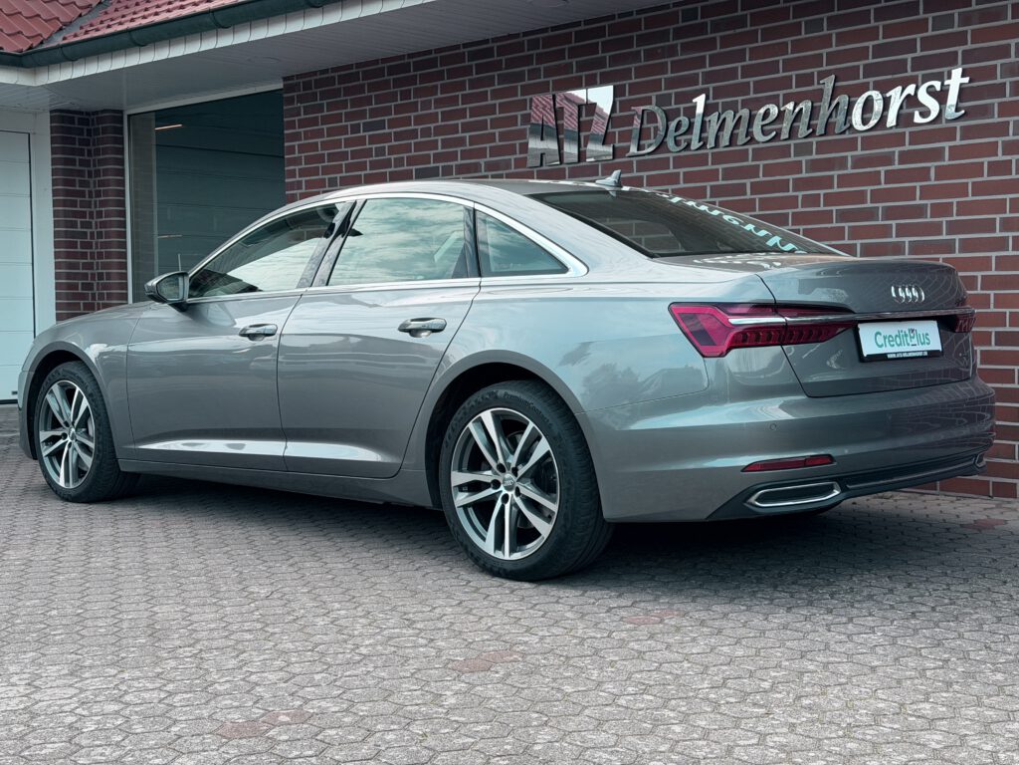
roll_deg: +0.6
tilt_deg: -2.5
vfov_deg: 30.3
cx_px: 510
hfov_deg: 39.7
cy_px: 382
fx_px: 1413
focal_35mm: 48
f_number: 1.78
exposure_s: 1/1116
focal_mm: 6.76
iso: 80
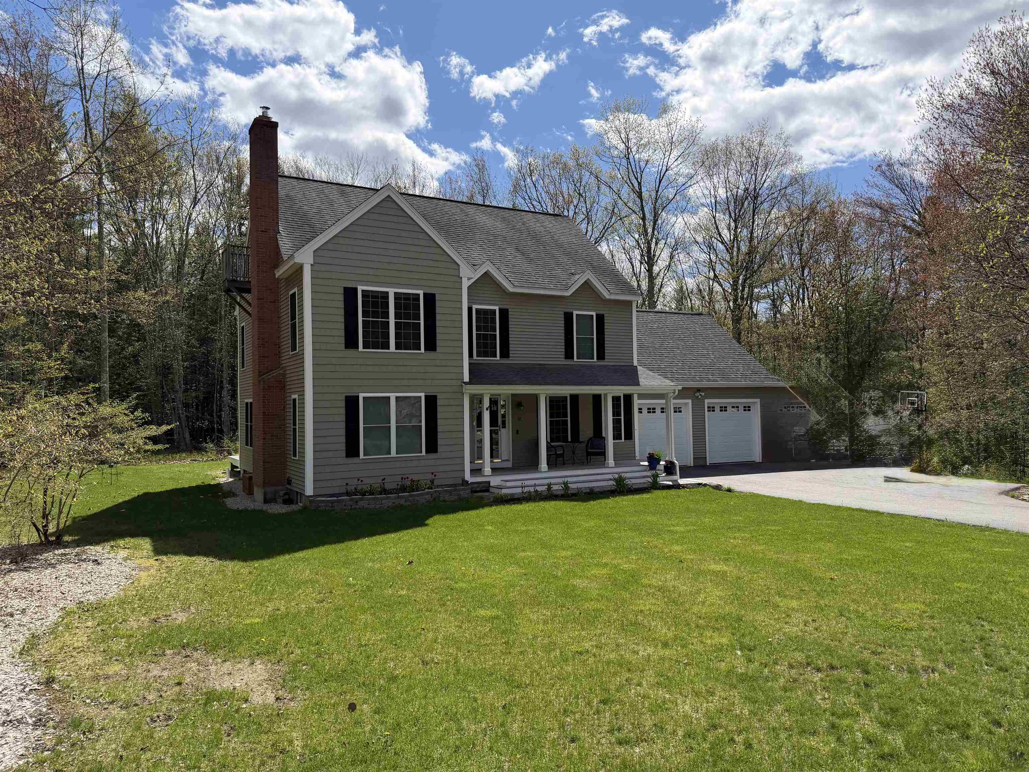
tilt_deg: +0.9
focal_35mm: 24
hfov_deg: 71.6
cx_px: 514
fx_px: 713
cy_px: 386
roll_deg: +0.9
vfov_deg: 56.8
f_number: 1.78
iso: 125
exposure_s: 1/6711
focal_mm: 6.76
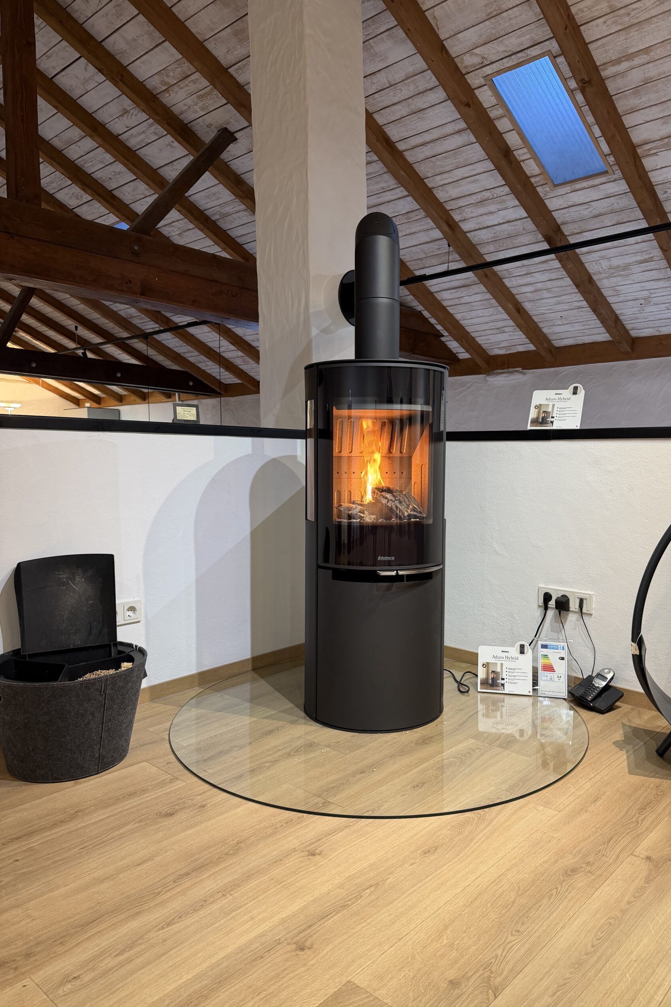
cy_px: 503
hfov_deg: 51.2
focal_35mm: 25
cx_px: 376
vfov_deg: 71.5
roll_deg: -0.6
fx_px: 699
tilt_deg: -4.2
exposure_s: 1/50
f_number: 1.78
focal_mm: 6.76
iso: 160
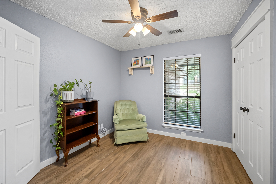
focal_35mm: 15
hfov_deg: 100.3
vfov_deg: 77.3
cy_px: 90
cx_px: 133
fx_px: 115
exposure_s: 1/5
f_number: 7.1
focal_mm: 9
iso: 500
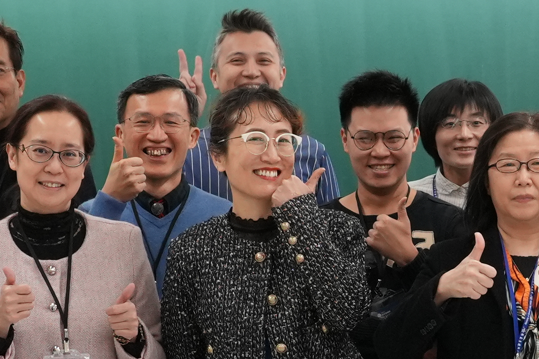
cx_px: 421
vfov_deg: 9.3
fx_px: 2200
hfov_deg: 13.9
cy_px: 276
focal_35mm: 147
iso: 1000
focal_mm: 20
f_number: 5
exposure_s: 1/80
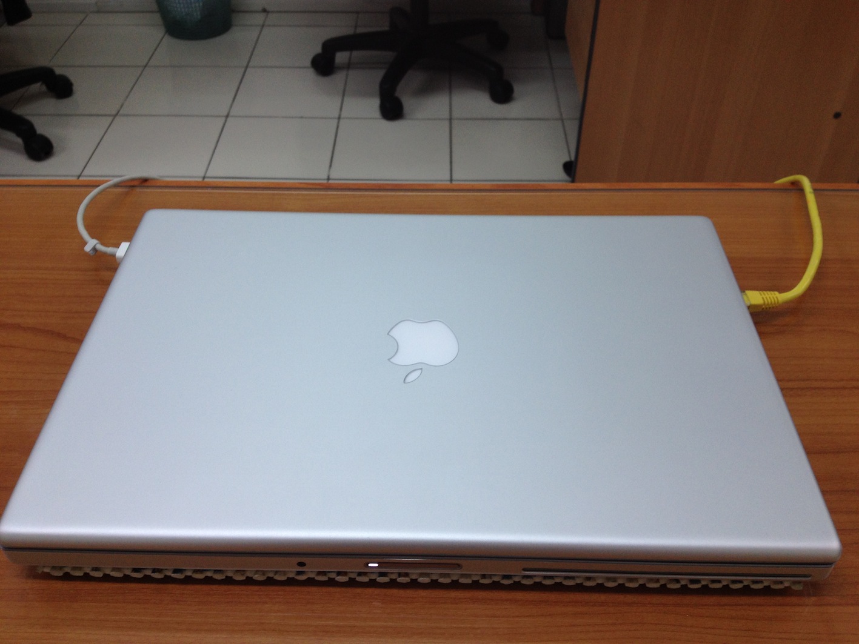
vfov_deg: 40.7
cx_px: 430
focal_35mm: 35
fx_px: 869
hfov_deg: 52.6
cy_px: 322
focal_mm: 4.28
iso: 64
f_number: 2.4
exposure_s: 1/50
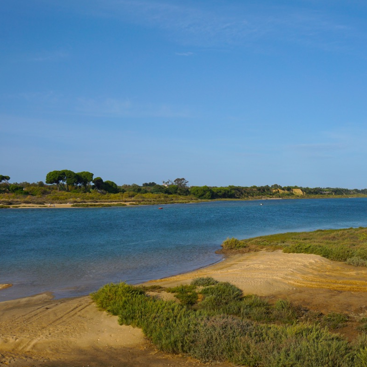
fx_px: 488
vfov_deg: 41.3
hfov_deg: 41.1
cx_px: 216
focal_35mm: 41
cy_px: 182
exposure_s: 1/1000
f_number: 7.1
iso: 160
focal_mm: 21
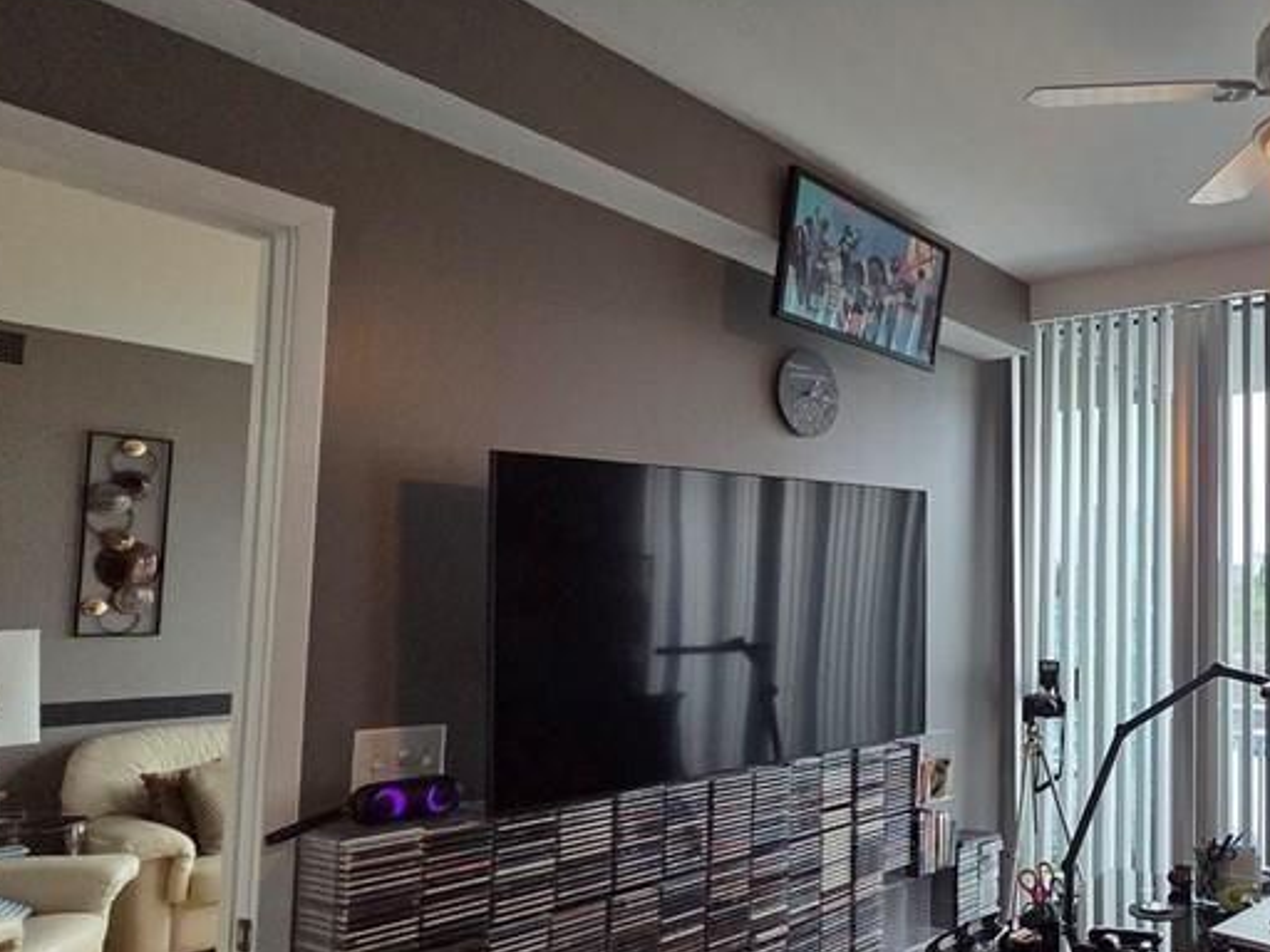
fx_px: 954
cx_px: 1054
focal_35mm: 26
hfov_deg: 60.6
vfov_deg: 52.8
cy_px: 563
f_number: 2.2
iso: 400
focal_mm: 2.2
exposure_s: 1/359
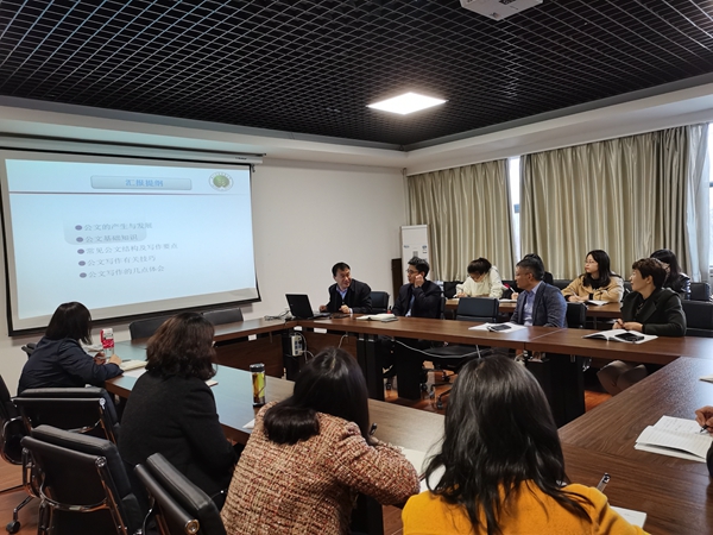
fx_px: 556
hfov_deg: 65.3
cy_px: 268
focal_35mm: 27
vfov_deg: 51.4
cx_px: 356
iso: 500
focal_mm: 5.58
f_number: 1.8
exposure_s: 1/50
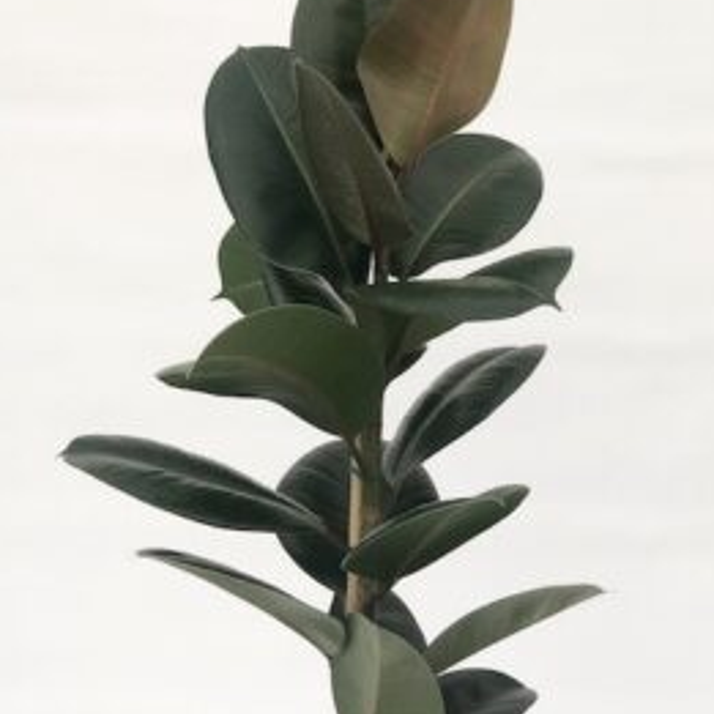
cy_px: 466
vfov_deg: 18.4
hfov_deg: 18.5
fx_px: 2194
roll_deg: -1.5
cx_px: 361
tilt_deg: -5.8
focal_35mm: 94
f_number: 2.4
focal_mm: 6
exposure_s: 1/50
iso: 25
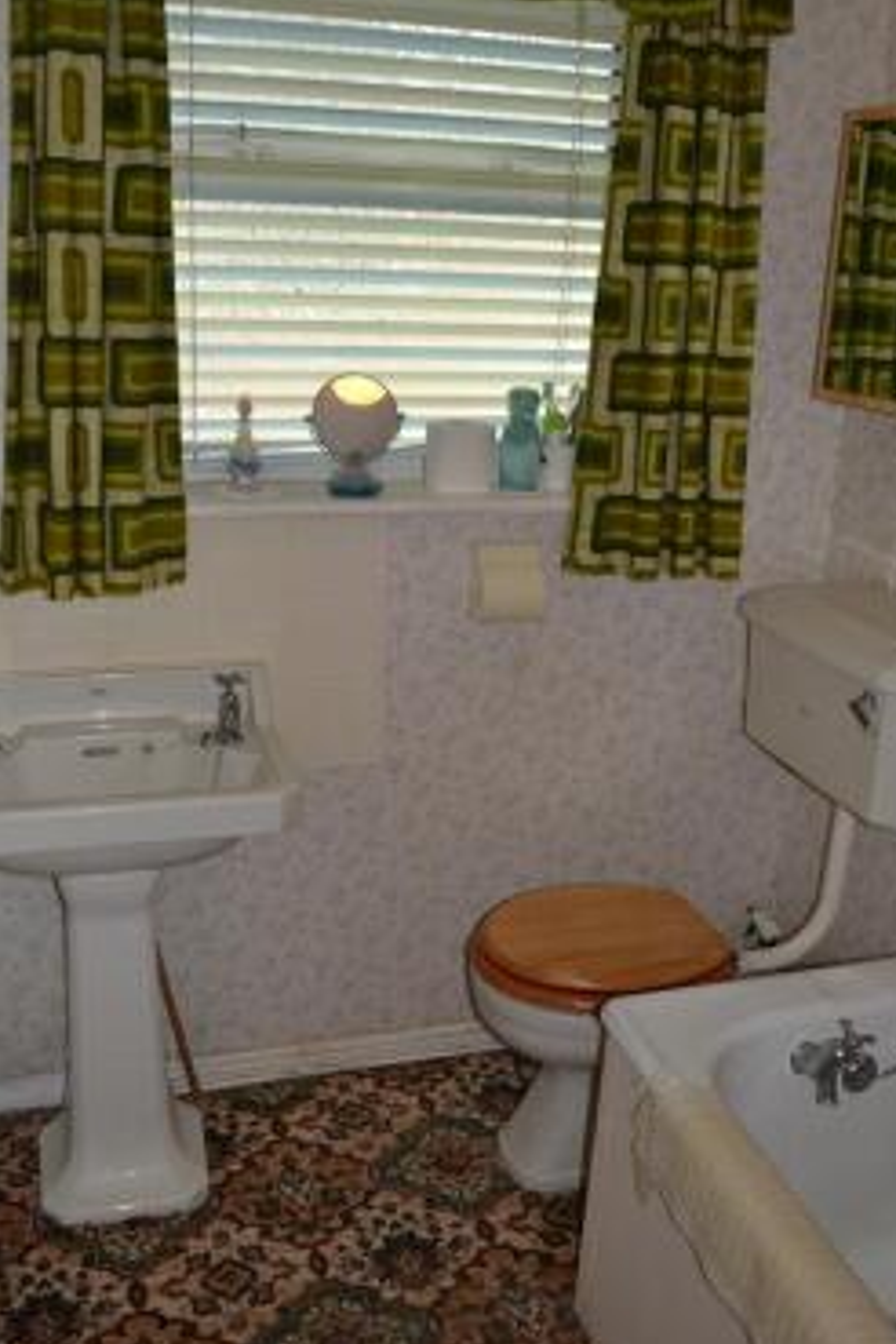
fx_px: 1195
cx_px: 461
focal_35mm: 32
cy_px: 647
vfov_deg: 58.7
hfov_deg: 41.1
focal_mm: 18
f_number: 3.5
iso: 100
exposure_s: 1/60
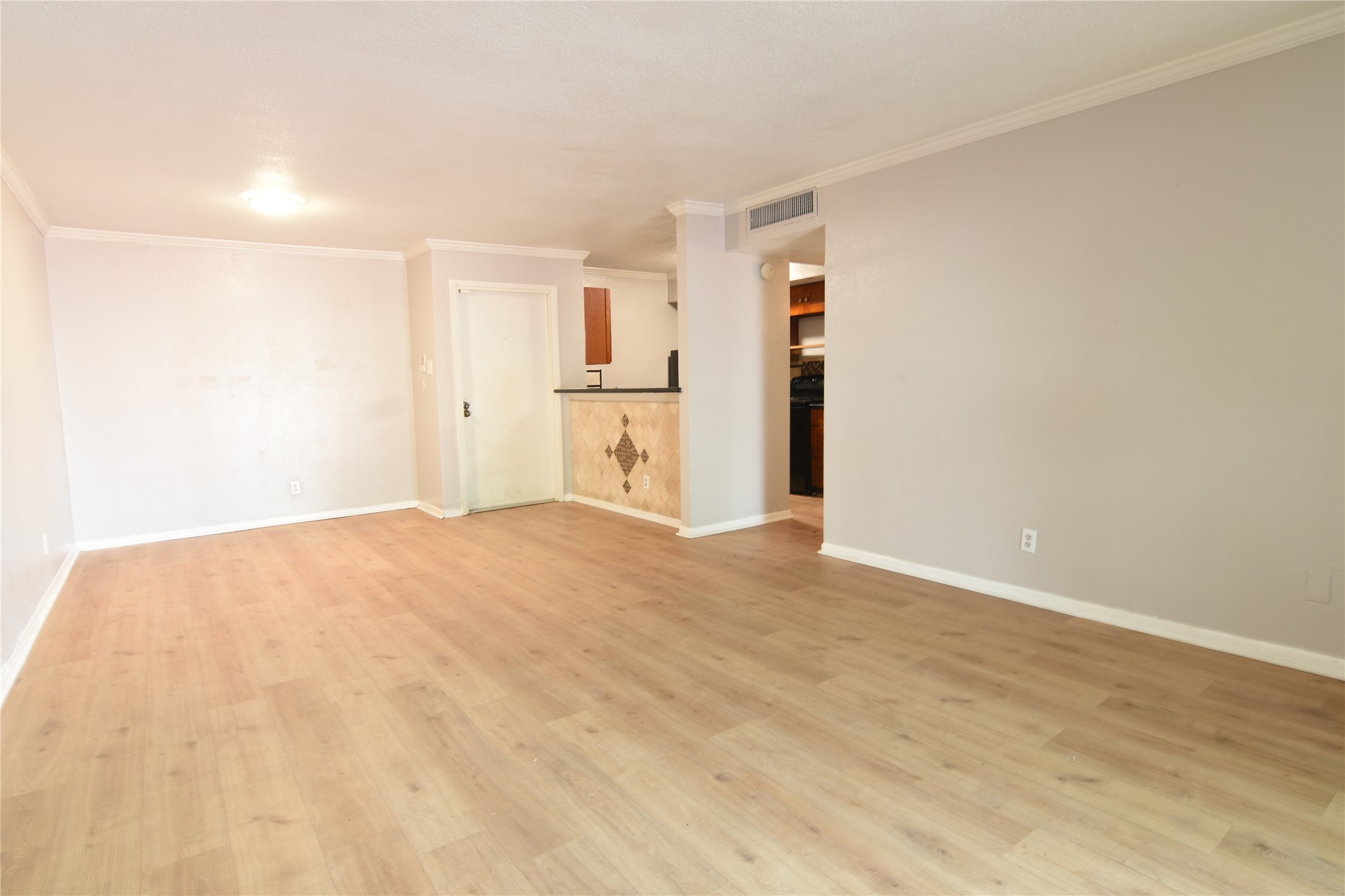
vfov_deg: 67.4
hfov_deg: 90.0
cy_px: 448
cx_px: 672
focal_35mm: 18
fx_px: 672
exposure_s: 1
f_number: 7.1
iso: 160
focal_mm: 12
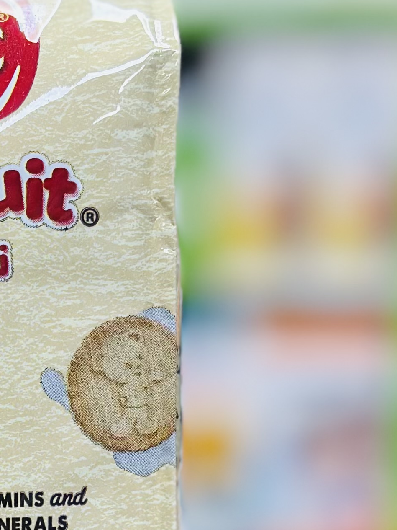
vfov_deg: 12.7
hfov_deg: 9.5
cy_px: 533
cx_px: -161
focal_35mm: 153
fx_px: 2339
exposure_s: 1/141
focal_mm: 6.86
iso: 80
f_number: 1.78
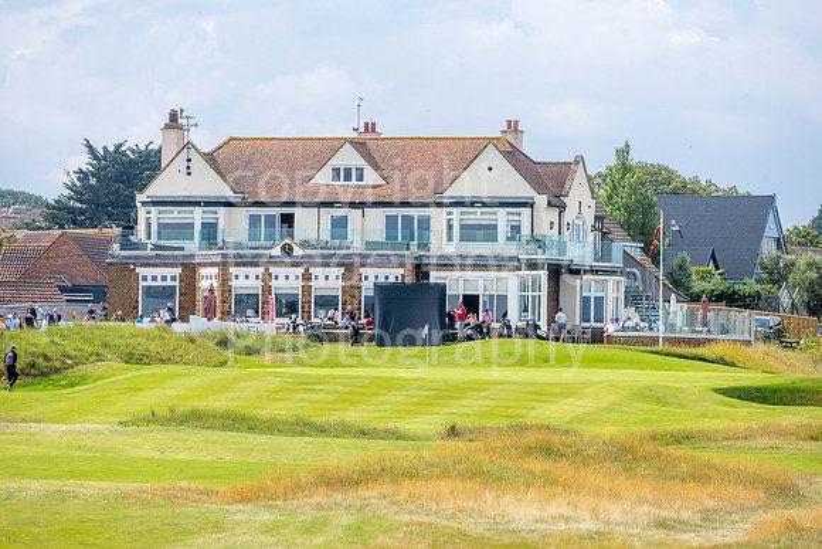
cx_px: 411
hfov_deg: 6.9
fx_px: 6851
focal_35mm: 300
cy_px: 274
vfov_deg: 4.6
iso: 200
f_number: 7.1
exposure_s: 1/1000
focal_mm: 300
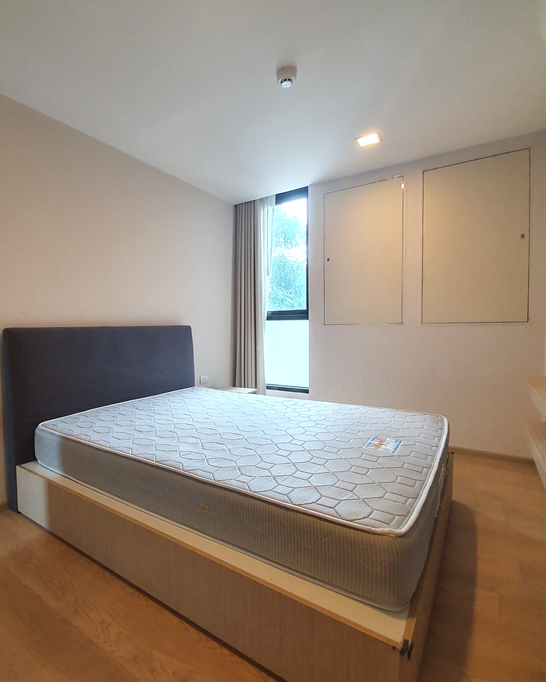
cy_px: 341
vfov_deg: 89.6
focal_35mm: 17
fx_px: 343
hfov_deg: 75.6
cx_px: 203
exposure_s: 1/50
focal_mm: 1.8
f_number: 2.2
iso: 320
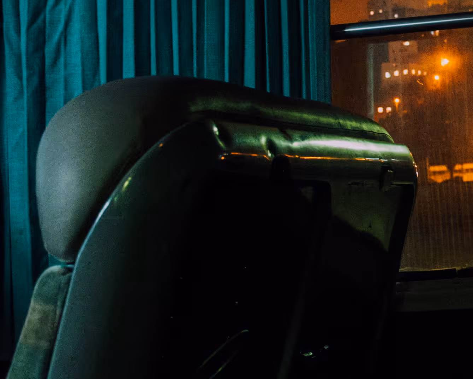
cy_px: 84
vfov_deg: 18.8
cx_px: 565
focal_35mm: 81
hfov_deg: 21.8
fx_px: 1134
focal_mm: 18
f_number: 3.5
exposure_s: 1/1.25
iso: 1600
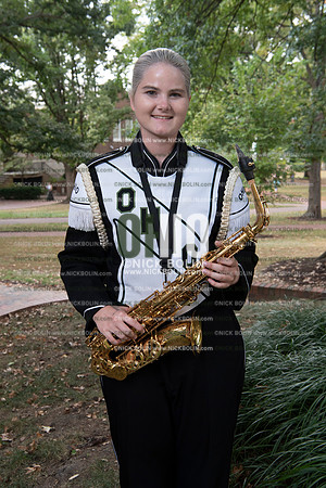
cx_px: 163
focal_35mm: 48
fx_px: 652
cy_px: 244
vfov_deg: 41.1
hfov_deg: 28.1
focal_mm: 48
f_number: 8
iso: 800
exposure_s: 1/100
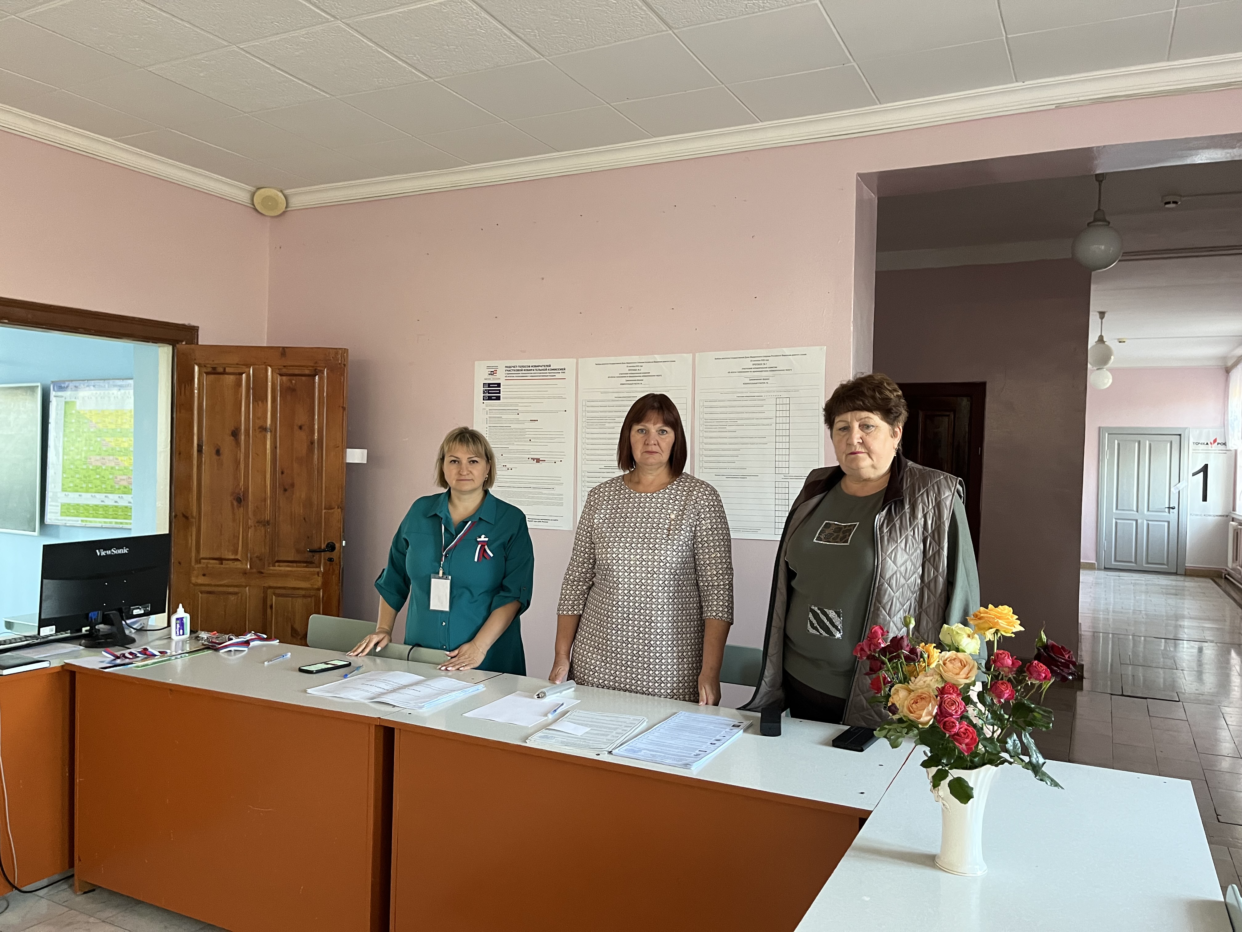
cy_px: 466
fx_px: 933
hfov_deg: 67.3
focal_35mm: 26
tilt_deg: +0.0
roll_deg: -0.7
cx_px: 621
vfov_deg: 53.1
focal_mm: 5.1
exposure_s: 1/50
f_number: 1.6
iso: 320
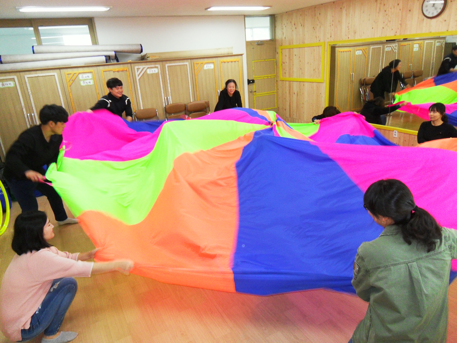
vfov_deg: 56.8
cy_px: 172
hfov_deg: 71.6
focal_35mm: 24
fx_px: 317
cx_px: 228
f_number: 2.8
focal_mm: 4.3
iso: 240
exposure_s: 1/45
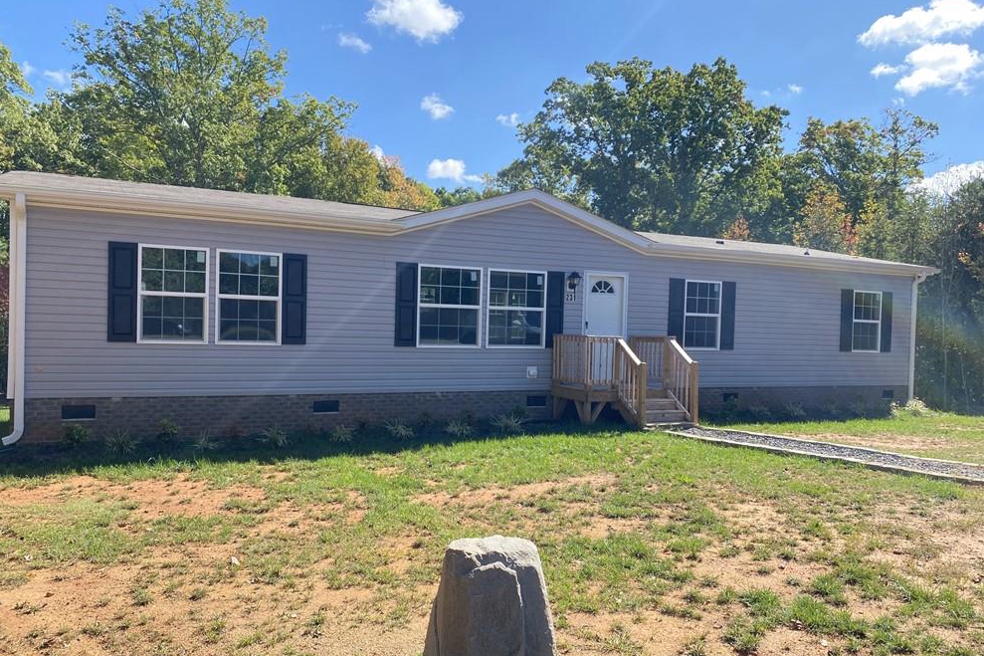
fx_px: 765
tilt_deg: -1.3
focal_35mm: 28
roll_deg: -1.1
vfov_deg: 46.4
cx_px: 496
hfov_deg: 65.5
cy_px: 346
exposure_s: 1/1193
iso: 32
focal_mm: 4.25
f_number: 1.8
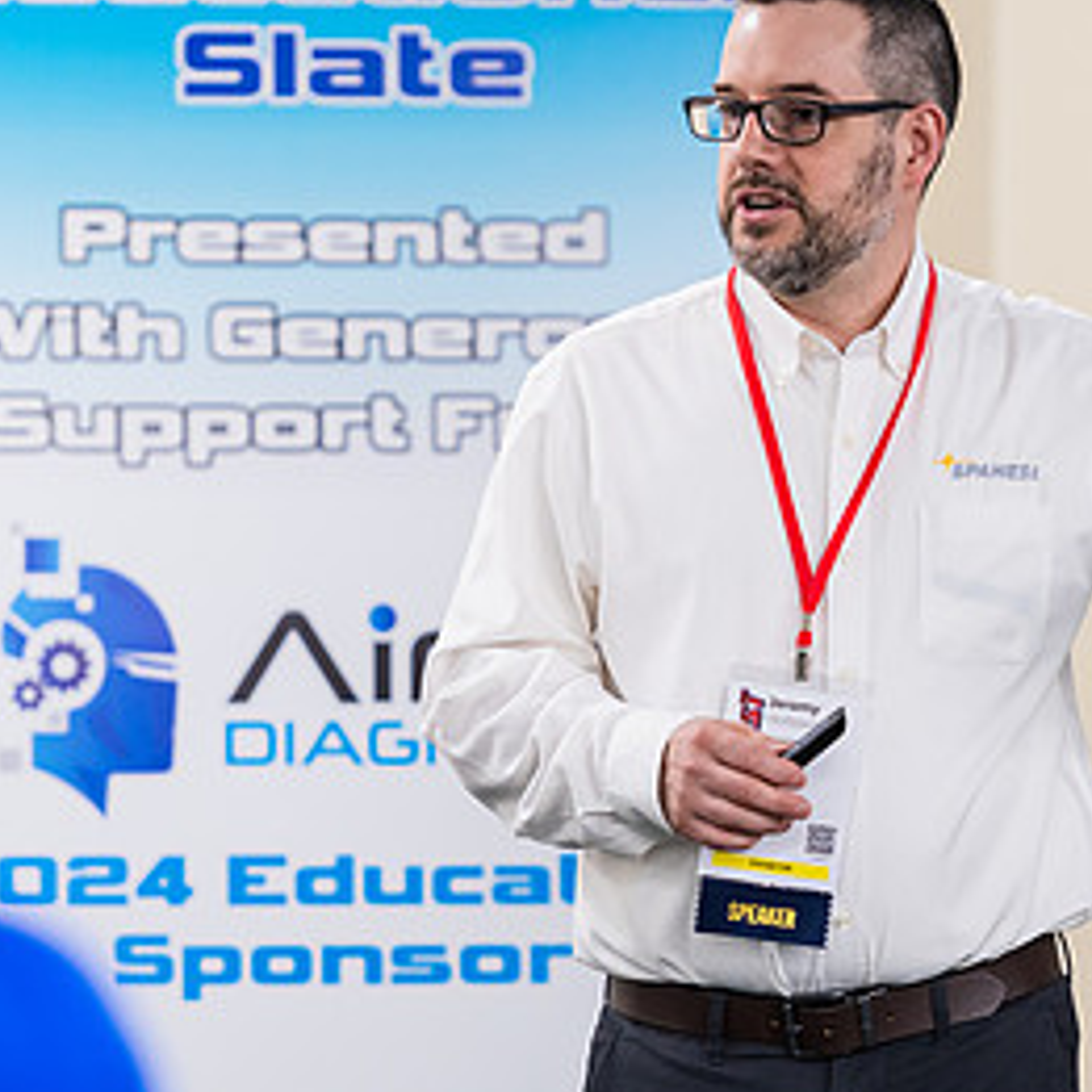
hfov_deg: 6.1
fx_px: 10315
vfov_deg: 6.1
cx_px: 656
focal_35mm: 289
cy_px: 376
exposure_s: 1/200
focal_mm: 150
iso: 1250
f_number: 3.2
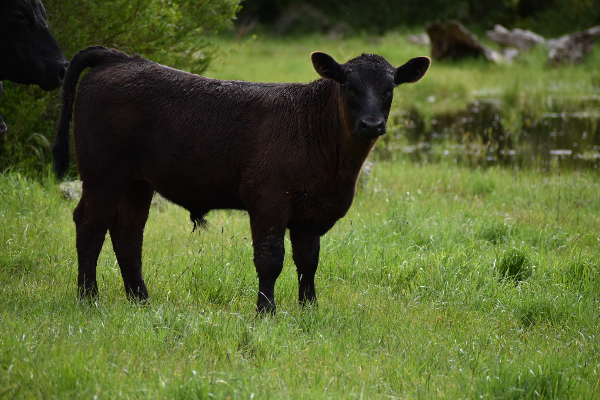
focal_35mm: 390
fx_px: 6499
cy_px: 200
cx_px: 300
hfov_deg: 5.3
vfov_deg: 3.5
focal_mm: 260
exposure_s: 1/500
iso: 200
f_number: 6
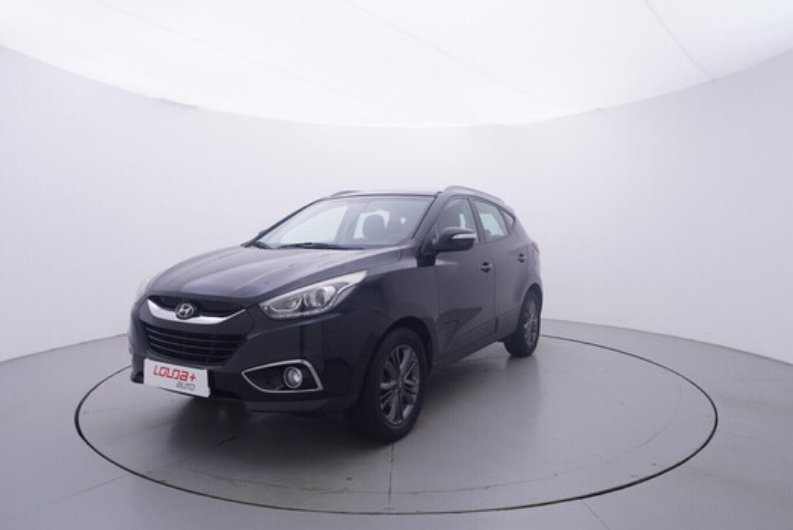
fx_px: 519
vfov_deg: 54.1
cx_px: 401
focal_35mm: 24
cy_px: 270
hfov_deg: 74.8
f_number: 5
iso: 200
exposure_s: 1/80
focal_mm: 15
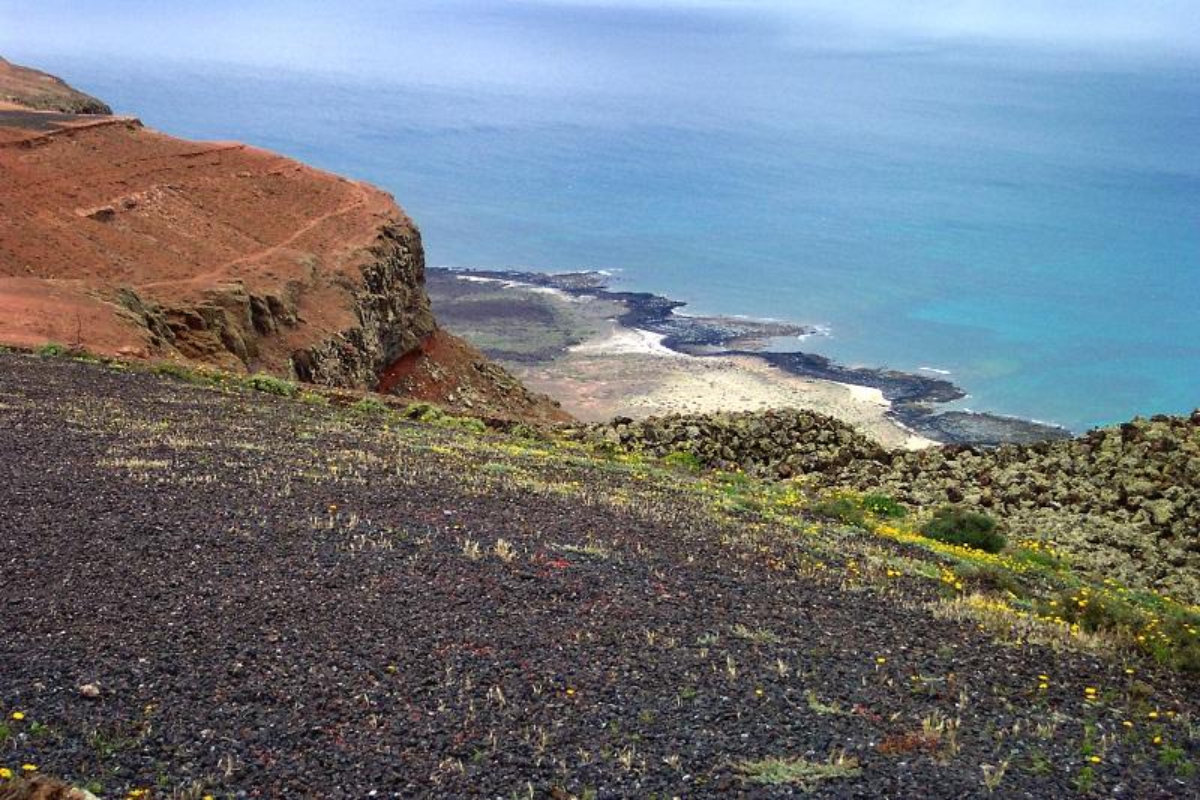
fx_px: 2533
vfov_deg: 17.9
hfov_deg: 26.7
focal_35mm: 76
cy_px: 400
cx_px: 600
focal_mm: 16
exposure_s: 1/500
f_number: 4
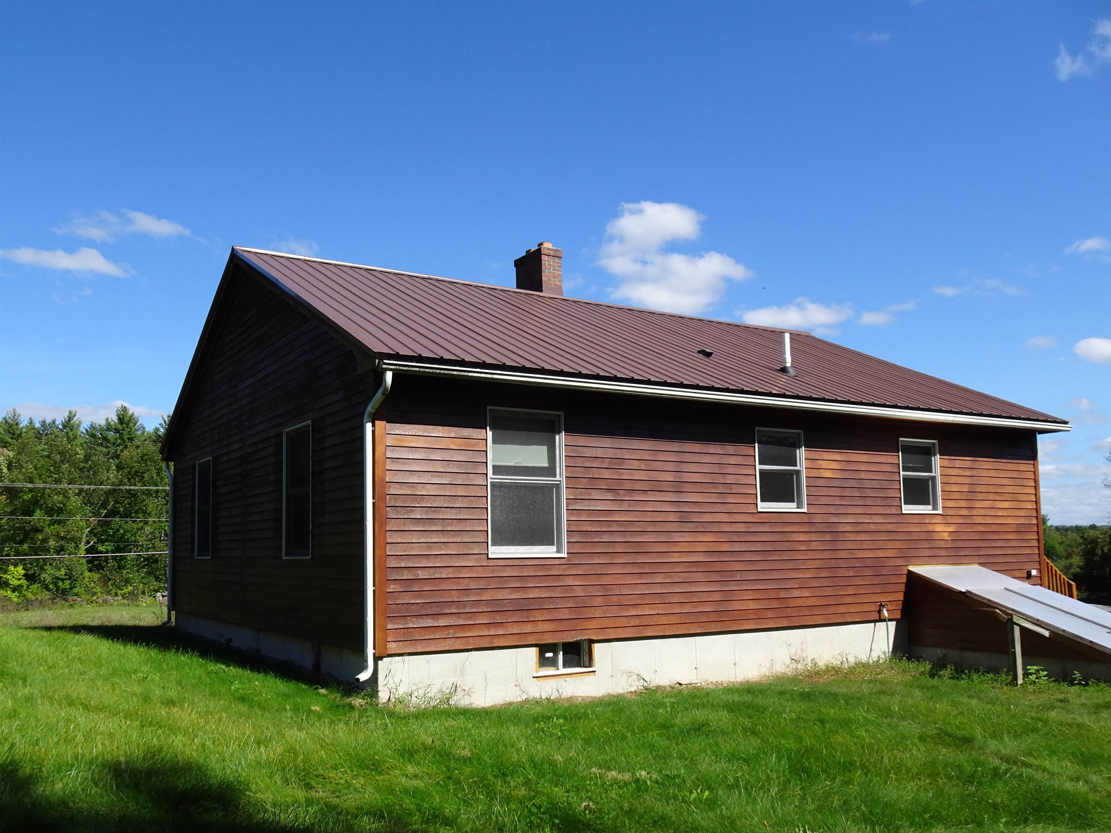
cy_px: 416
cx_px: 556
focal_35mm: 24
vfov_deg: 56.8
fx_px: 770
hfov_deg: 71.6
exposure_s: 1/800
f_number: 3.5
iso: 80
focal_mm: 4.1
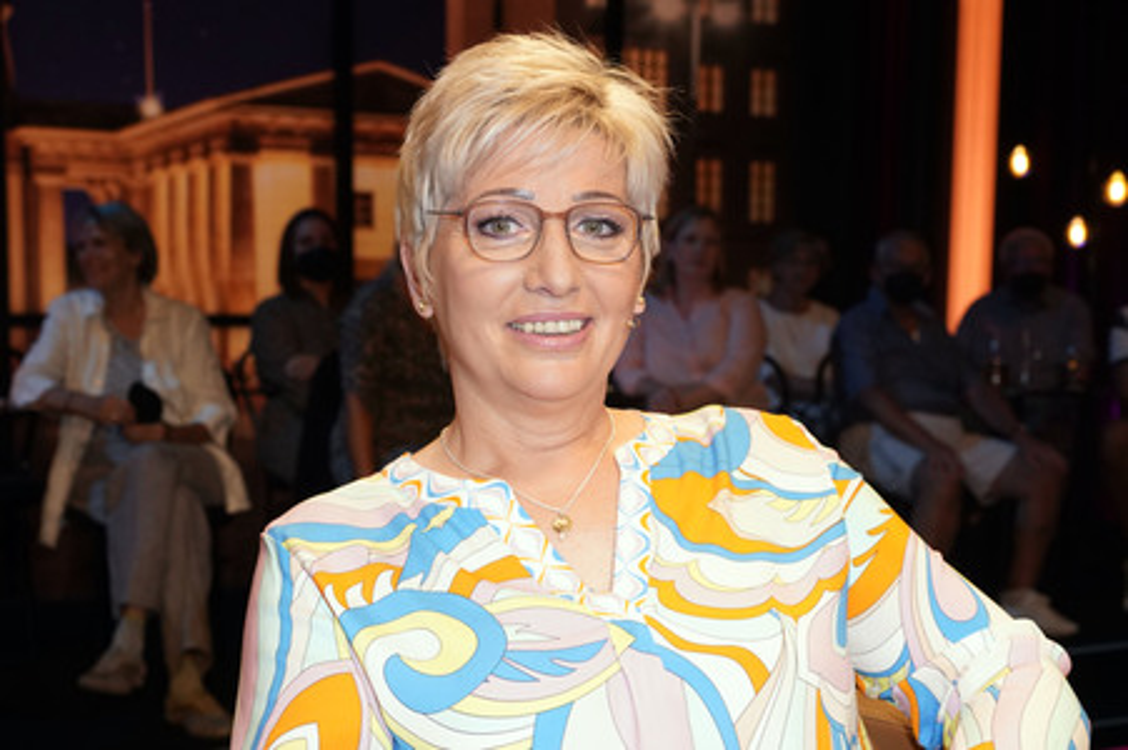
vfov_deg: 41.1
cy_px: 375
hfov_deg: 58.8
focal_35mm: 32
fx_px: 1002
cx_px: 564
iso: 1600
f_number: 4.5
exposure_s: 1/125
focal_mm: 32
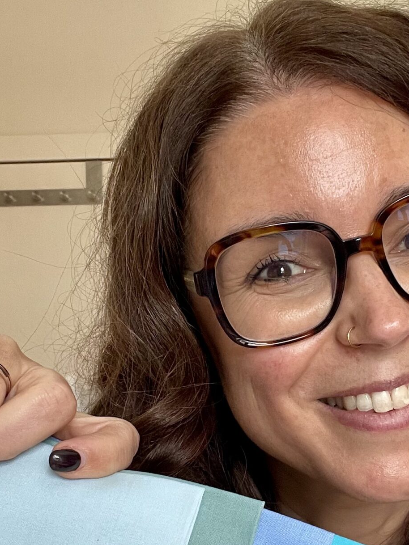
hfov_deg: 23.3
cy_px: 357
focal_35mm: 63
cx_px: 242
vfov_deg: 30.5
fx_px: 993
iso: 200
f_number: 2.2
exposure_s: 1/60
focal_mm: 2.71
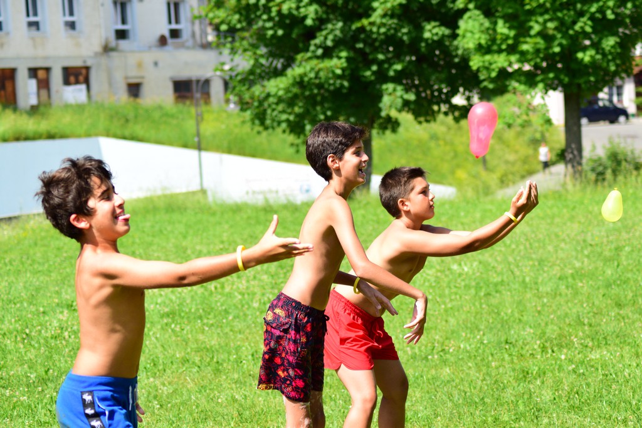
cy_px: 214
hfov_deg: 15.2
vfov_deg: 10.2
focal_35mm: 135
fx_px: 2408
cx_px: 321
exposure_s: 1/1250
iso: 400
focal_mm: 90
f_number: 5.6
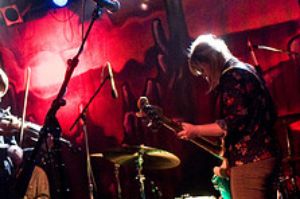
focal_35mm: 78
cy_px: 118
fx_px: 649
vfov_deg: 17.4
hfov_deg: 25.5
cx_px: 51
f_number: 2.8
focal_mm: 20
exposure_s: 1/40
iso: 1600
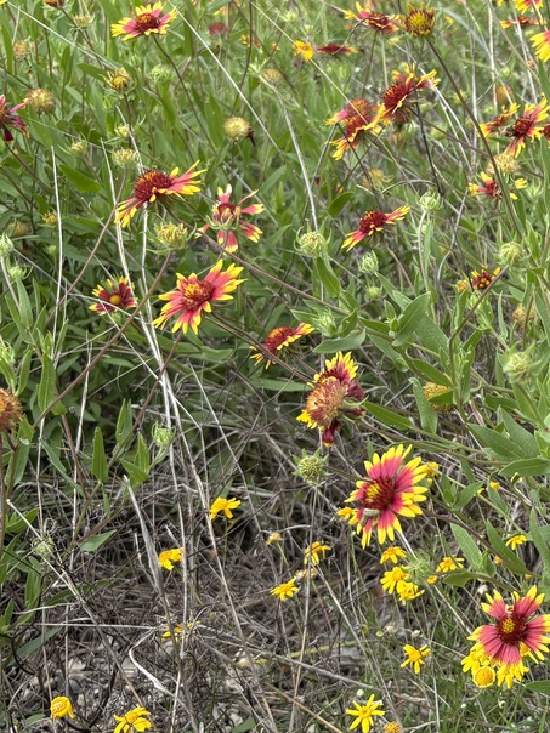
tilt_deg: -22.6
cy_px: 362
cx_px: 687
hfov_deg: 21.7
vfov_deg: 31.2
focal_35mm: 62
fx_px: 1313
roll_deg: -0.5
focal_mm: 5.96
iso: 50
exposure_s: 1/782
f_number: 1.6
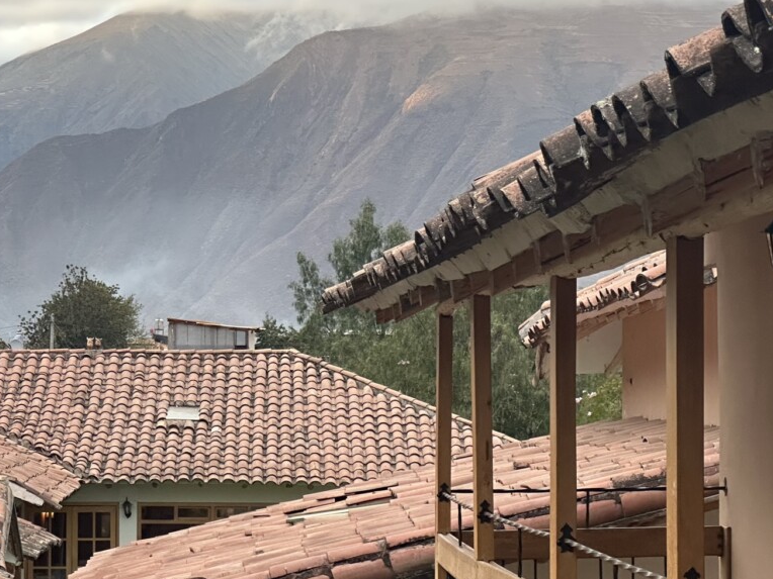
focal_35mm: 121
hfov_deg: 16.3
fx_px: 2702
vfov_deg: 12.2
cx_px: 337
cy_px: 337
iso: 160
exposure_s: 1/99
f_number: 2.8
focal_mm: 9
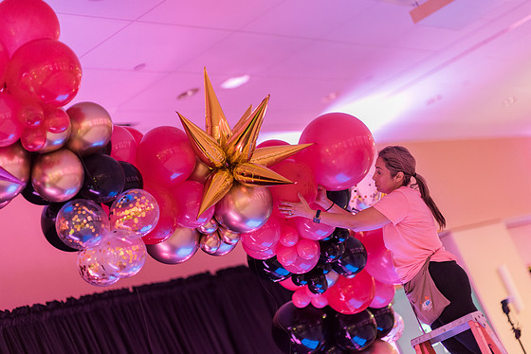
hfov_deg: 23.1
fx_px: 1299
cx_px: 267
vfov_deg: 15.6
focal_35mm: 88
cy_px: 179
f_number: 1.4
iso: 1600
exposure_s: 1/80
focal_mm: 85
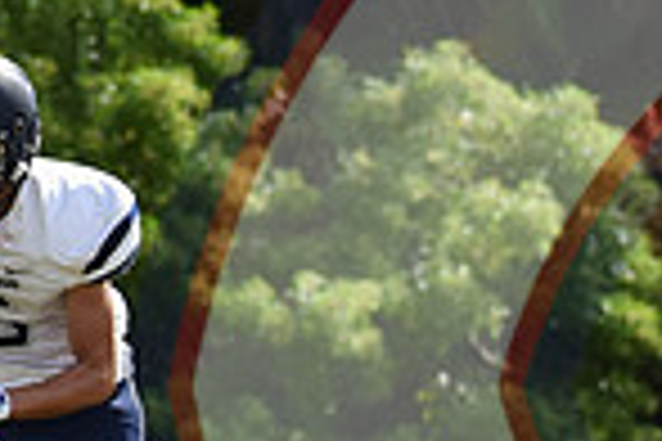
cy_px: 385
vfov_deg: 1.6
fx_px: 16310
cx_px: 1112
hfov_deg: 2.3
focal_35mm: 887
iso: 400
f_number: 6.3
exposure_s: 1/1600
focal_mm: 150
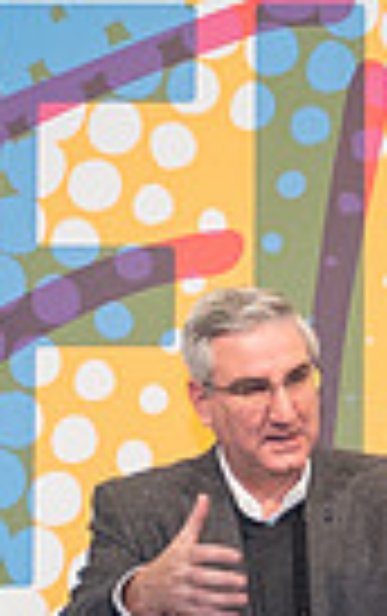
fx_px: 3516
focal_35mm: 209
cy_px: 391
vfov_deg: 10.0
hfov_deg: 6.3
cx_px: 374
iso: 1250
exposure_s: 1/200
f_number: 3.2
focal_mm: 24
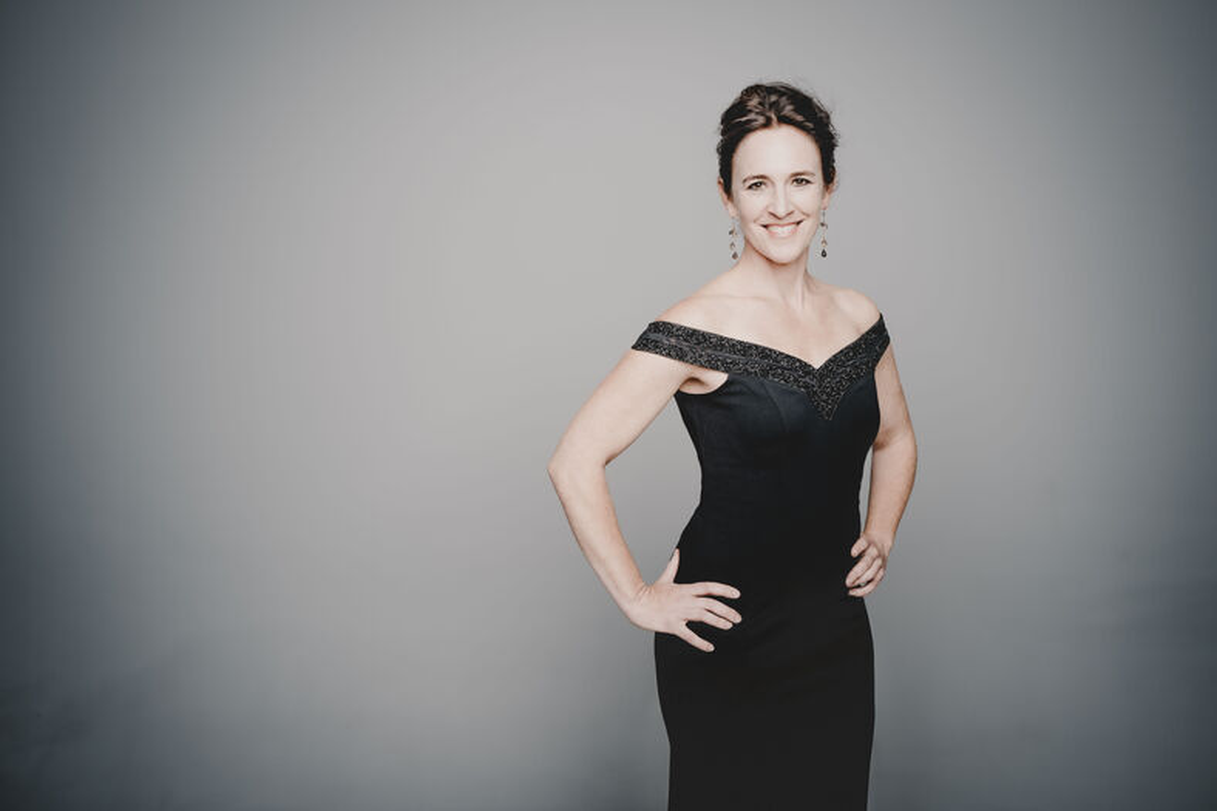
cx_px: 608
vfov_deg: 31.2
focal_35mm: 43
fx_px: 1453
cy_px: 406
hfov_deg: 45.4
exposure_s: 1/500
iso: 200
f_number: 2.5
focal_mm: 43
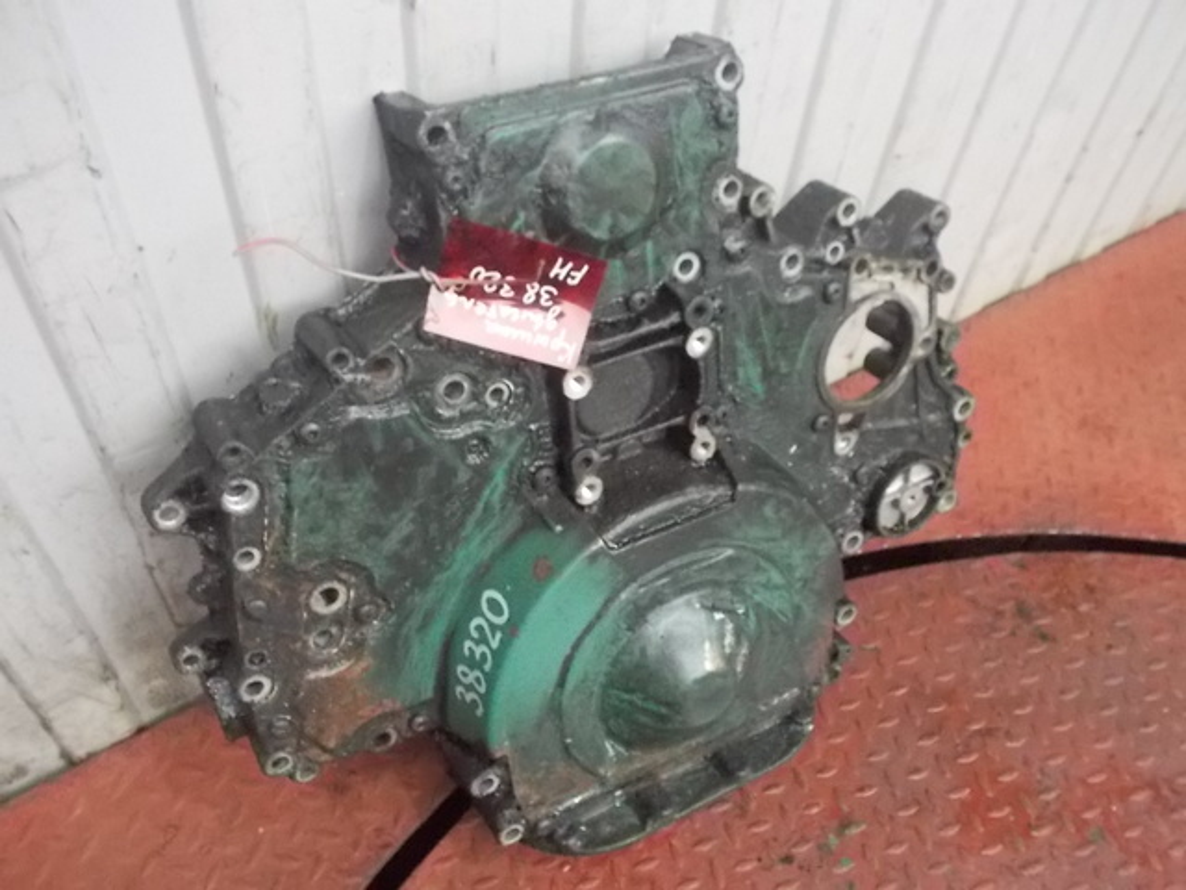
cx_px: 593
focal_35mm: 29
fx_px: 994
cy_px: 445
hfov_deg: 61.7
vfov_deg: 48.2
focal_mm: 4.1
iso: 800
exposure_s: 1/60
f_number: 3.3
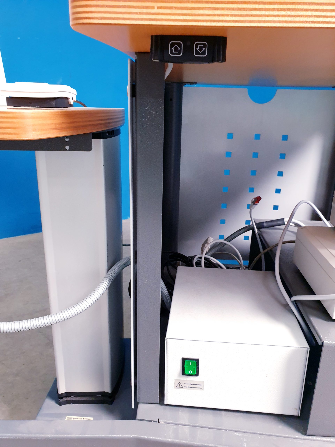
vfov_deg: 67.3
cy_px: 224
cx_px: 168
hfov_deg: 53.1
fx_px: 335
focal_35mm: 26
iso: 320
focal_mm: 4.3
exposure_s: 1/25
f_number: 2.4
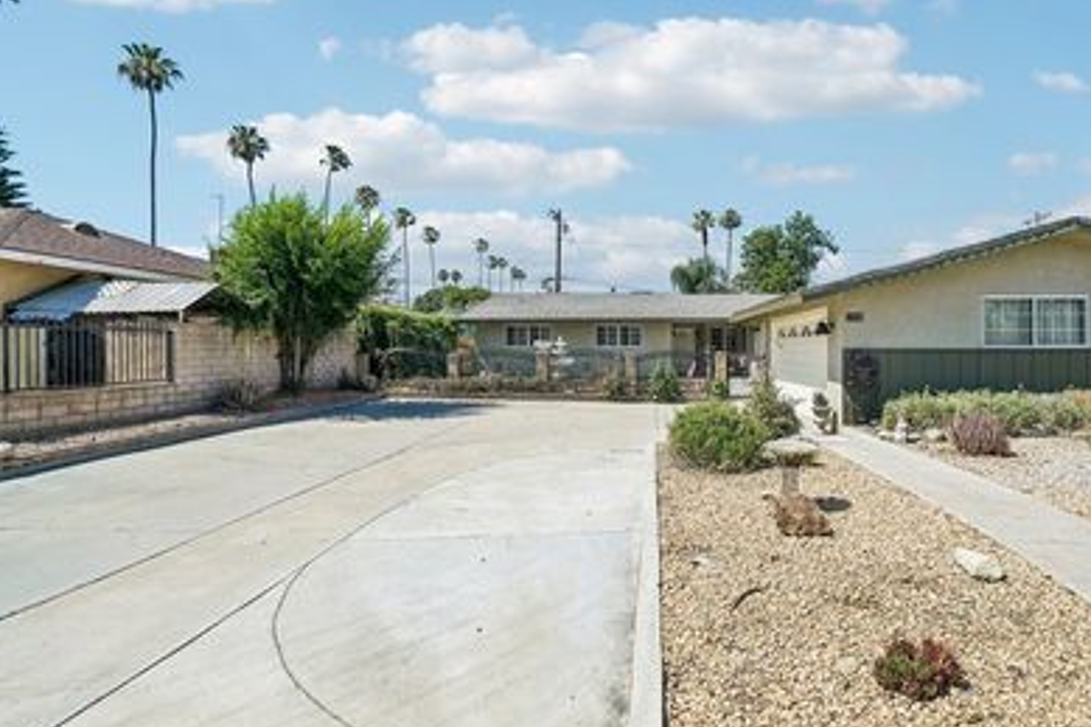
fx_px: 545
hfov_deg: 88.9
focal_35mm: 18
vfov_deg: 67.3
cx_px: 653
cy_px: 355
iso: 100
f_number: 8
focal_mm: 14
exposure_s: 1/320
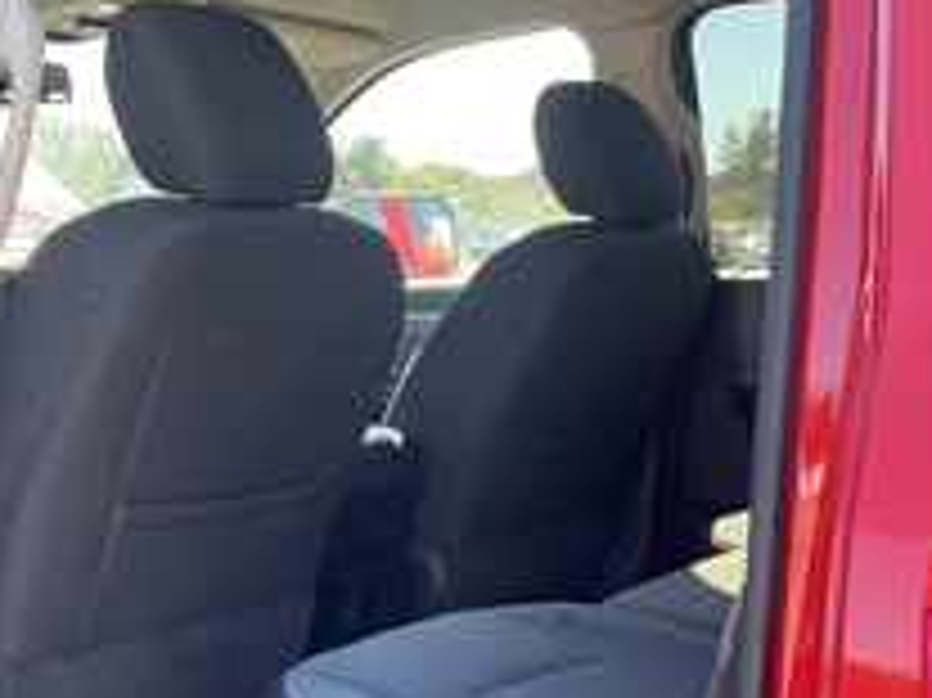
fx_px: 1507
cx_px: 171
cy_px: 491
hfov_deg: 33.3
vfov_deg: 25.9
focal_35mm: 56
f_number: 1.8
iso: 40
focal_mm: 3
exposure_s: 1/122
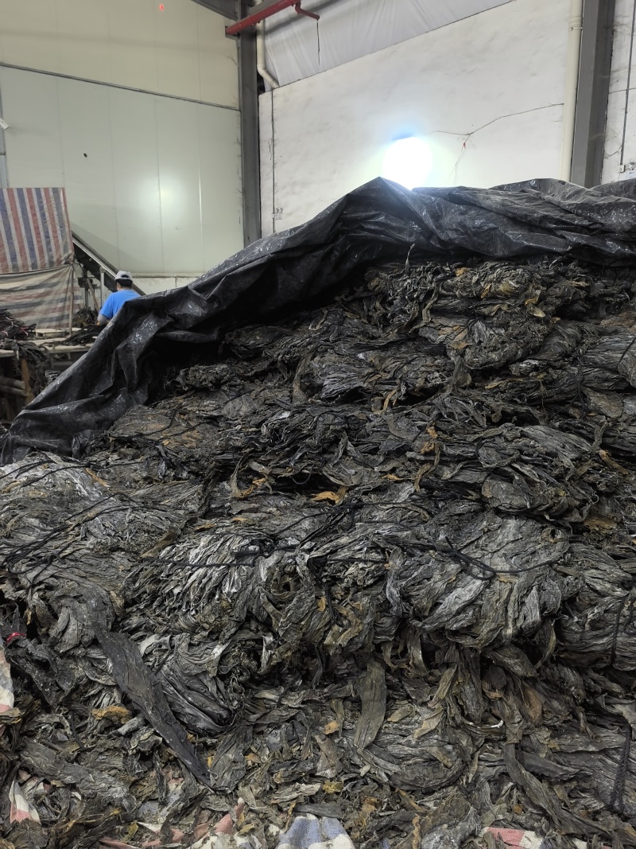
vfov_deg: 65.3
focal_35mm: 27
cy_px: 424
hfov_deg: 51.3
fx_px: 662
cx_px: 318
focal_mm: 8.5
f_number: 1.6
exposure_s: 1/100
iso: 160
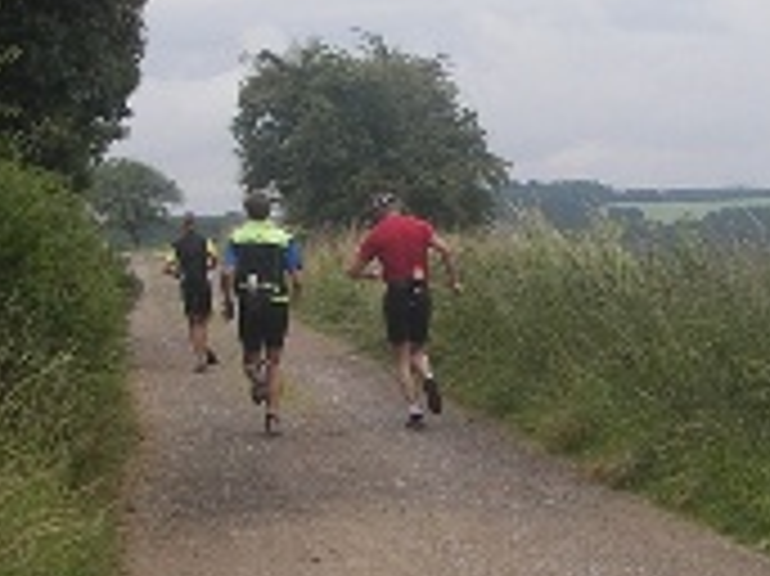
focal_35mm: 89
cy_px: 378
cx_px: 423
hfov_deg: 22.0
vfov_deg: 16.5
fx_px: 1978
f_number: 3.3
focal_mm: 6.3
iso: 50
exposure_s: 1/320
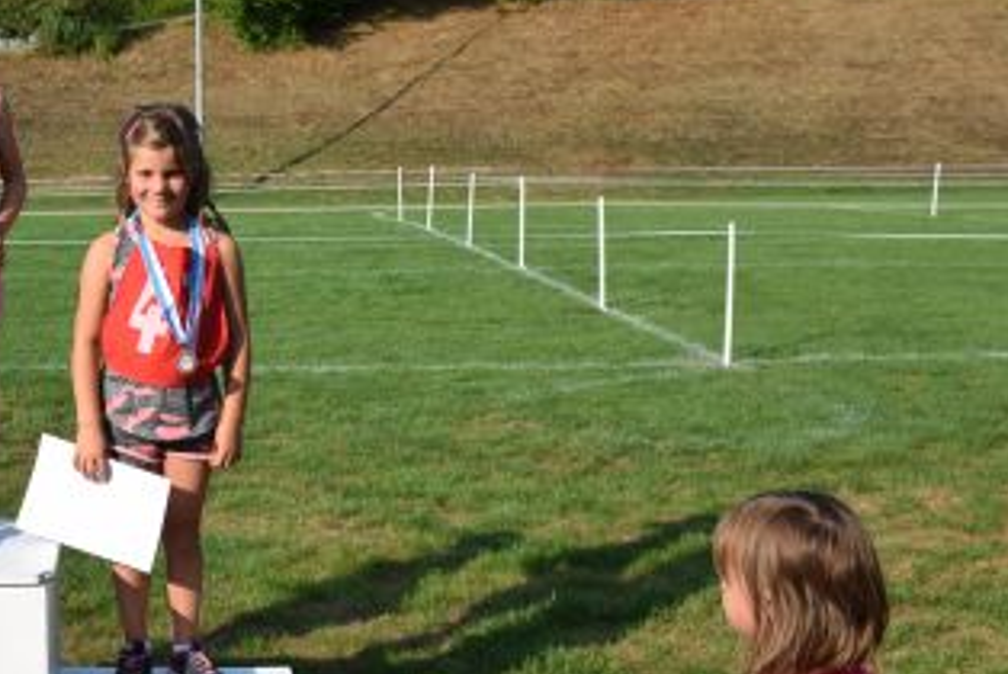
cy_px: 337
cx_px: -13
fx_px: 1541
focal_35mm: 55
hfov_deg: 33.0
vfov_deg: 24.7
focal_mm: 18
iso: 200
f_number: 10
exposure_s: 1/400
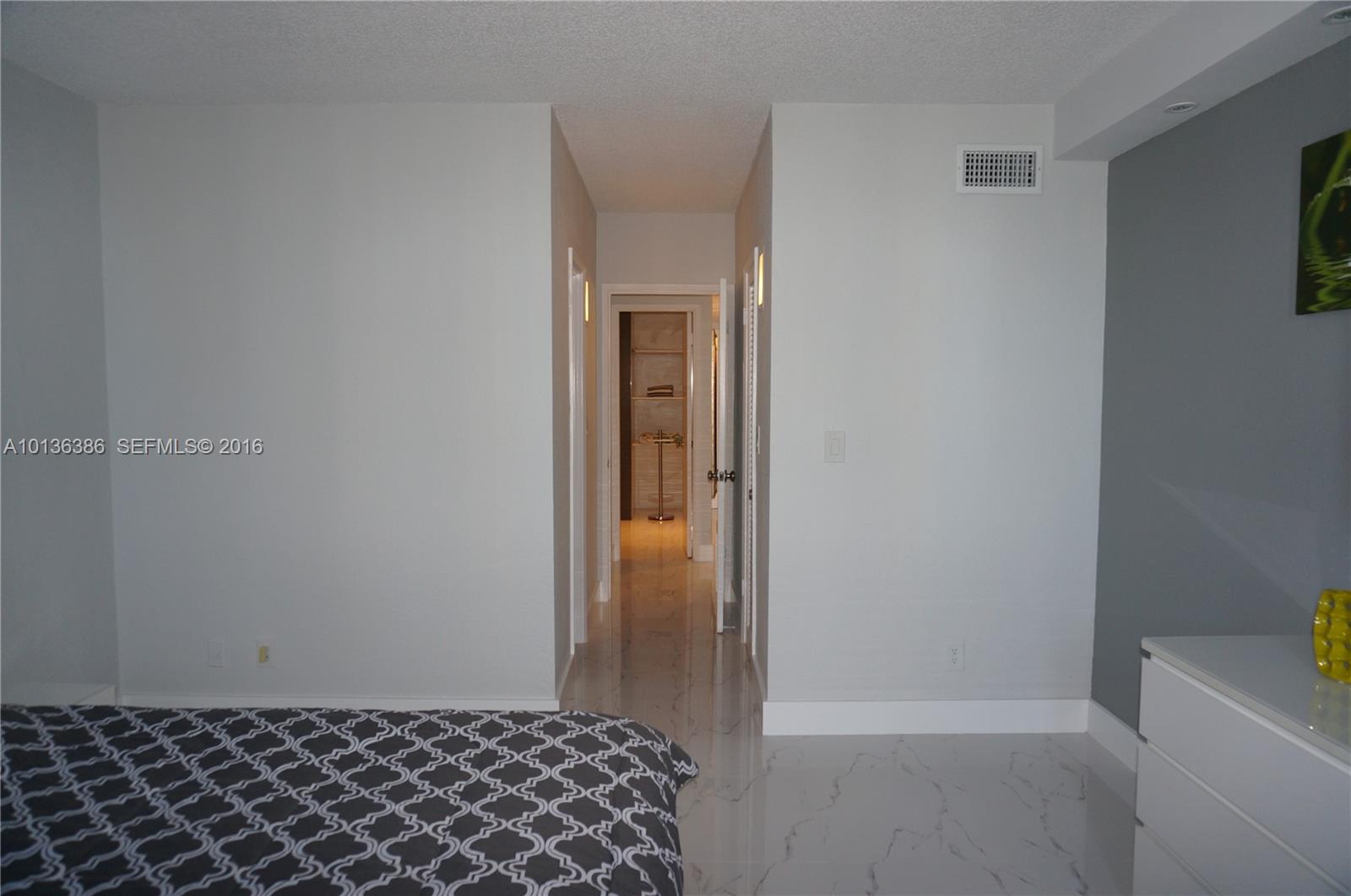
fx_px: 899
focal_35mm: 24
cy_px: 448
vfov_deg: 53.0
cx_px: 676
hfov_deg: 73.8
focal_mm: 16
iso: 320
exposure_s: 1/60
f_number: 4
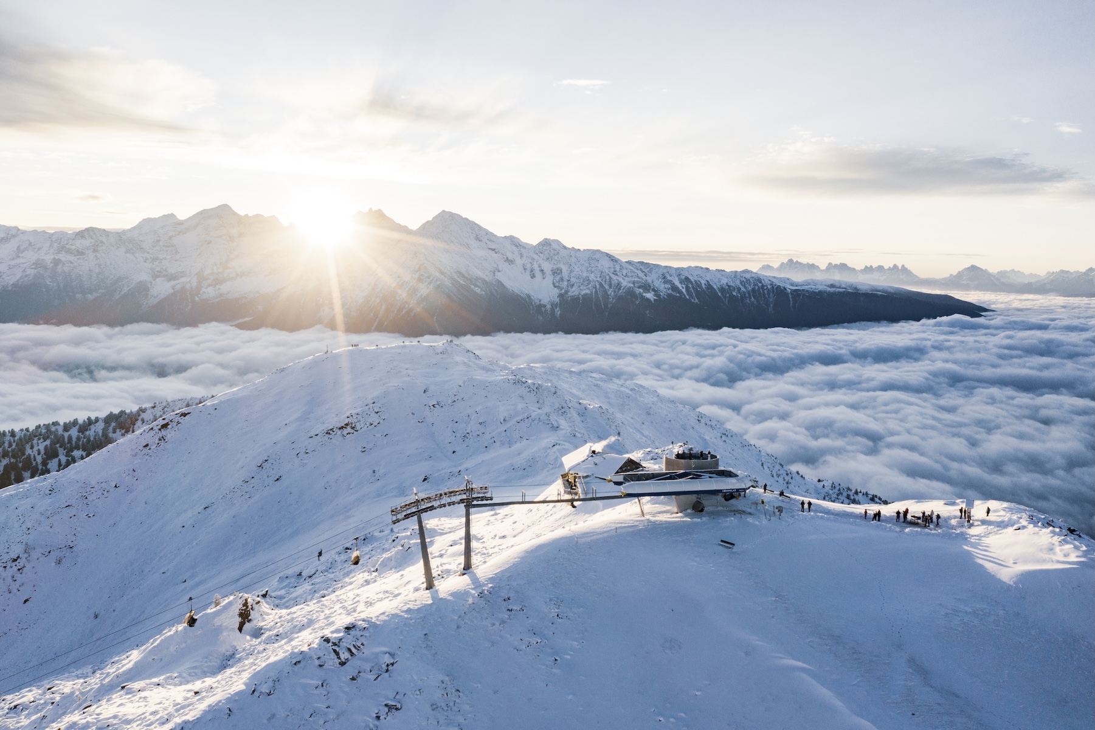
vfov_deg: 46.4
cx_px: 548
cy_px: 365
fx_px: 851
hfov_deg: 65.5
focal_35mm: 28
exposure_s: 1/320
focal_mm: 10.26
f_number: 5.6
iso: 100
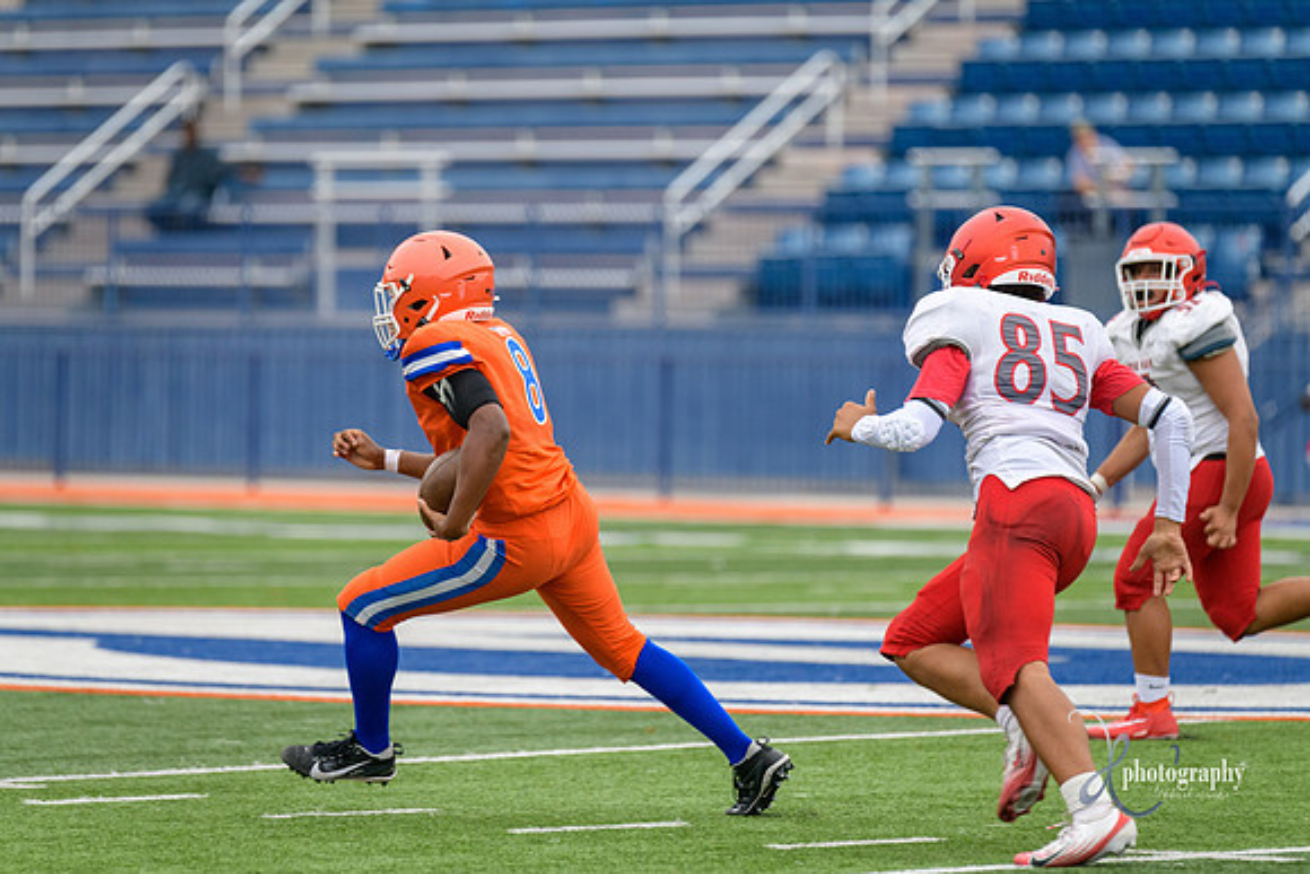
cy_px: 437
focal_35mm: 270
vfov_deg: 5.1
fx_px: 9827
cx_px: 655
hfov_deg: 7.6
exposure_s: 1/800
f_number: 3.5
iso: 1100
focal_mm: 270
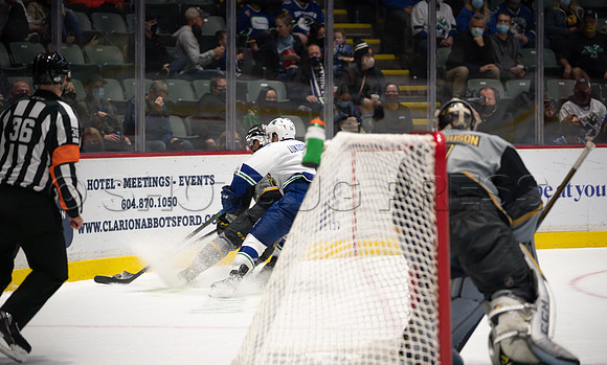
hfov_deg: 15.4
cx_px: 318
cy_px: 157
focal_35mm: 137
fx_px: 2238
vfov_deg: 9.3
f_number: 2.8
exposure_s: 1/1000
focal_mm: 125
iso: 2000
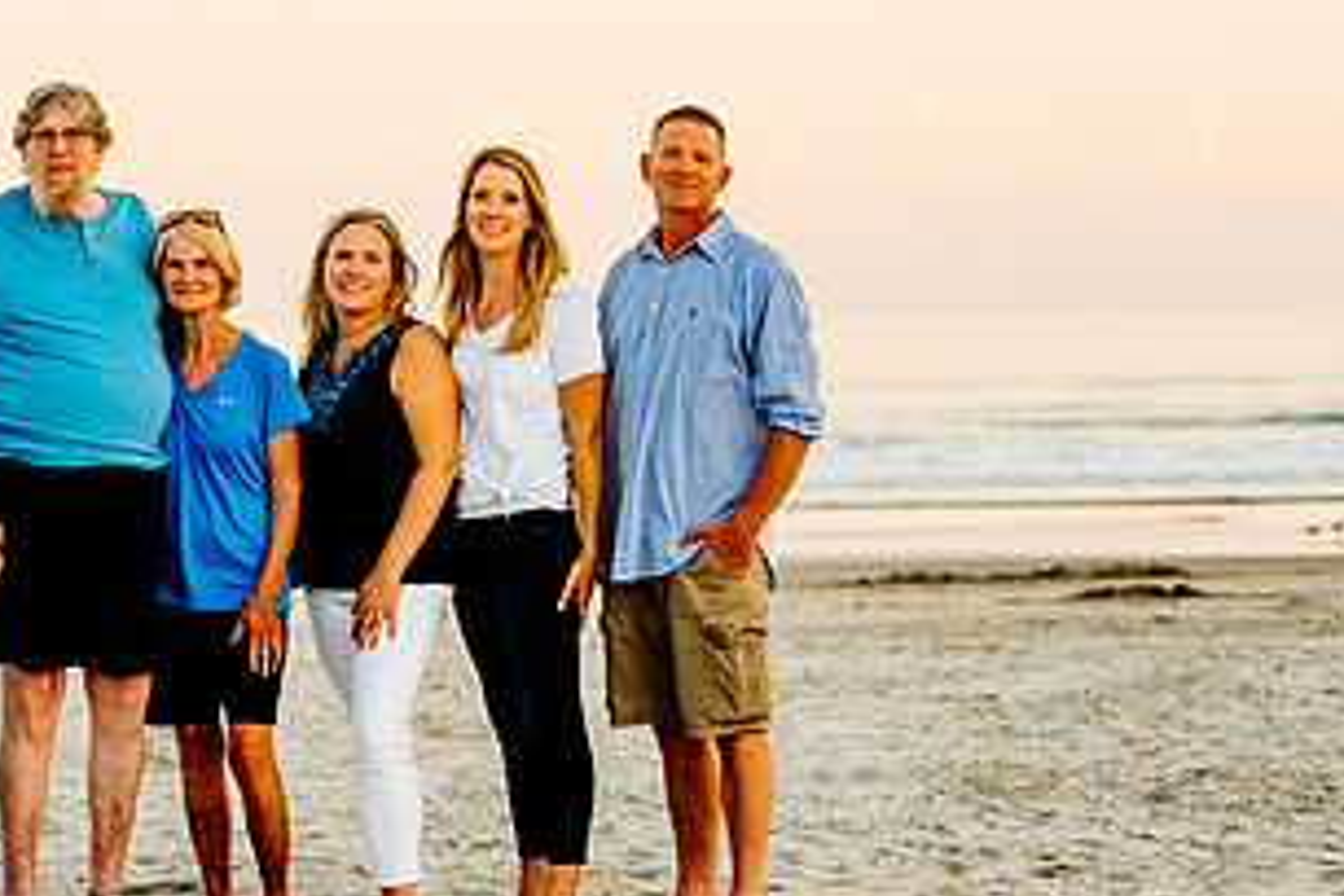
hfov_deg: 13.9
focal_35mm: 147
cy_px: 239
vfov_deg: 9.3
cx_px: 360
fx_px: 5488
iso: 200
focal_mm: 70
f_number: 3.2
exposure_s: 1/320
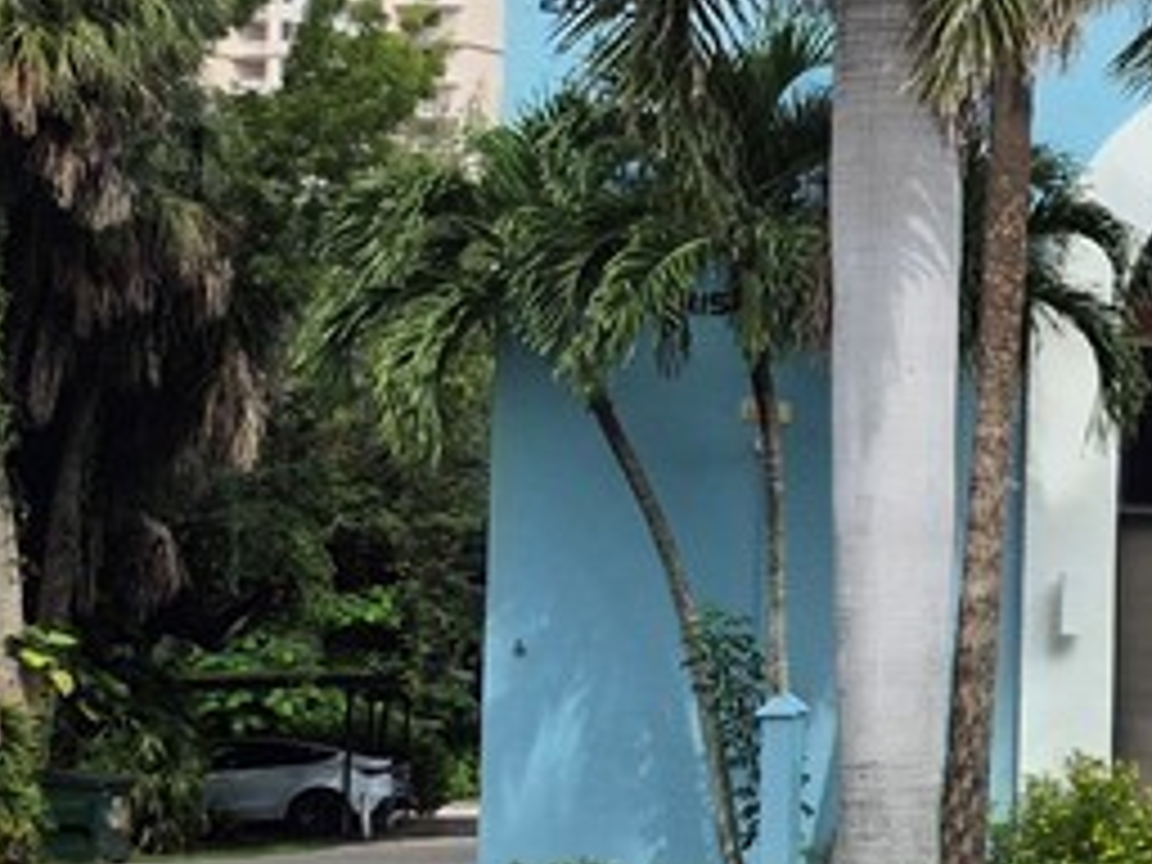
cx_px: 2074
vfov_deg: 16.0
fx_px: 3062
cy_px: 567
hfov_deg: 17.4
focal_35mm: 92
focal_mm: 5.4
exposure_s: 1/1324
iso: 25
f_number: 1.8
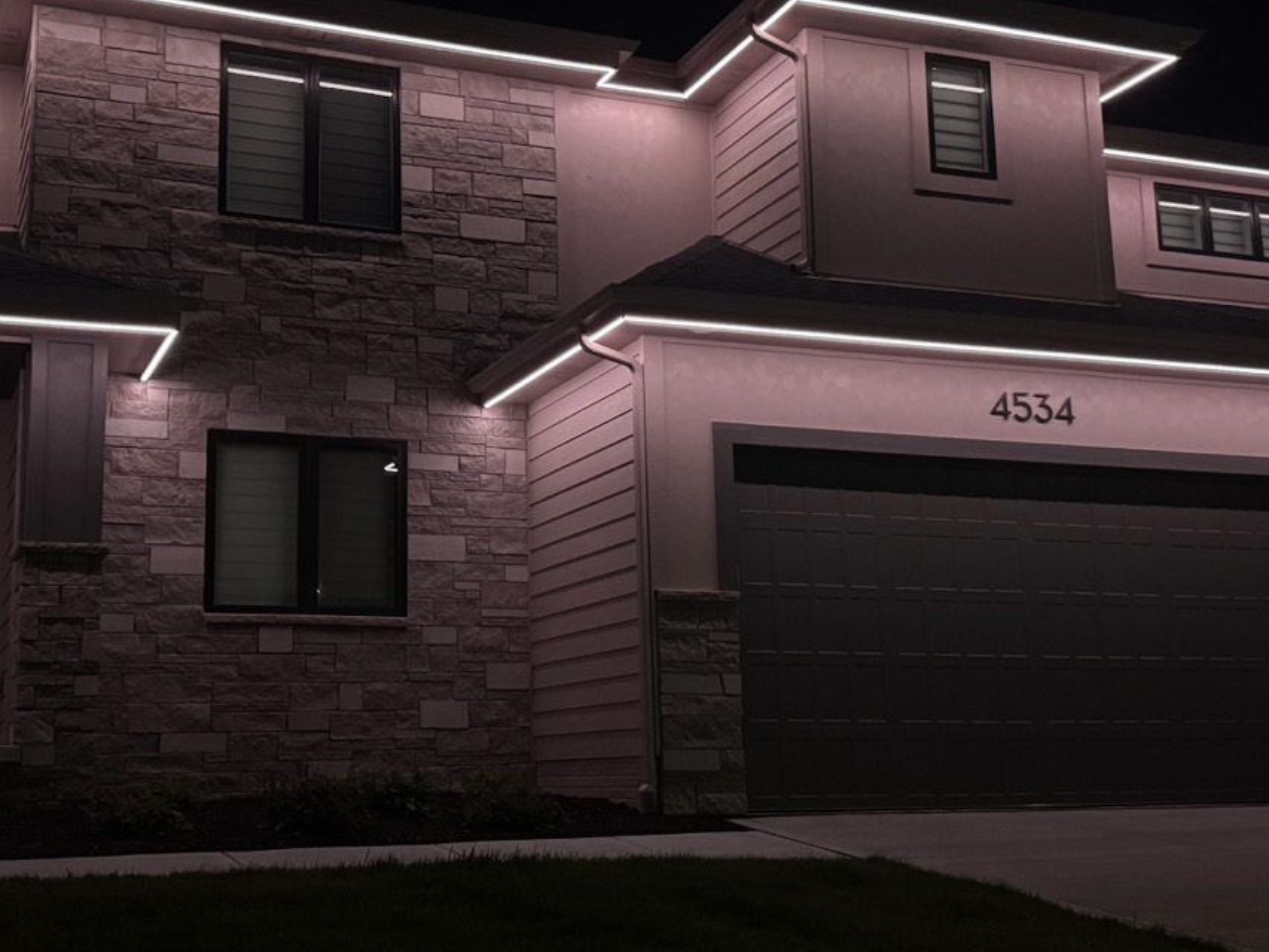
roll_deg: +1.0
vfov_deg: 32.2
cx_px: 500
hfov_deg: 41.8
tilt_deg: +10.5
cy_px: 451
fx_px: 1650
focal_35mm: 45
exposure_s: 1/60
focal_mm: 6.76
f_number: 1.78
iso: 800
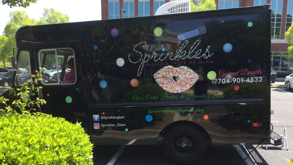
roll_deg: -1.3
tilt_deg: -11.8
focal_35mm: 34
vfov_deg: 34.4
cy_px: 106
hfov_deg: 58.0
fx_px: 264
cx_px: 146
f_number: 2.4
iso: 25
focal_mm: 3.3
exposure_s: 1/310
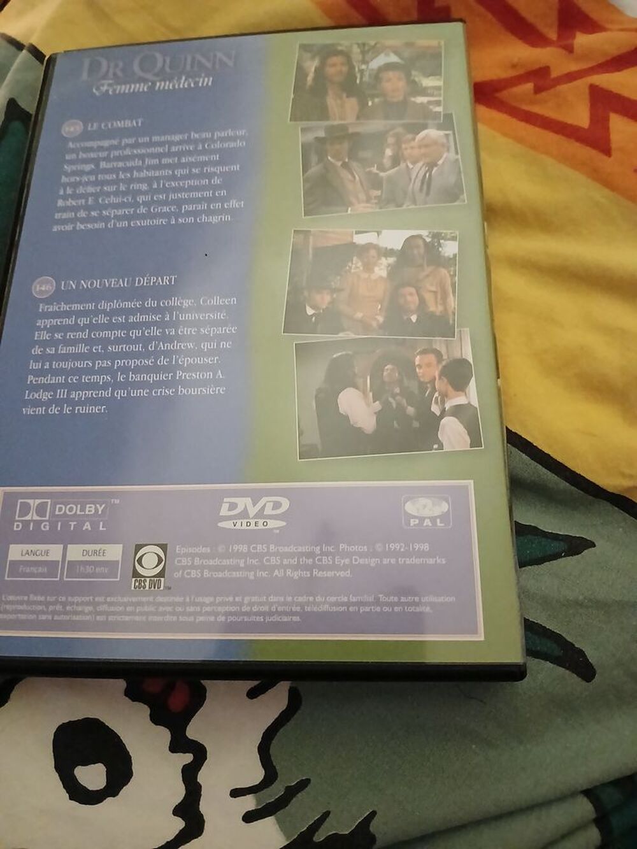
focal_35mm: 26
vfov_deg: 67.3
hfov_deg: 53.1
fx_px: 638
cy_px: 424
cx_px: 318
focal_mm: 3.98
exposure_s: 1/16.7
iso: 2500
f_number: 1.8
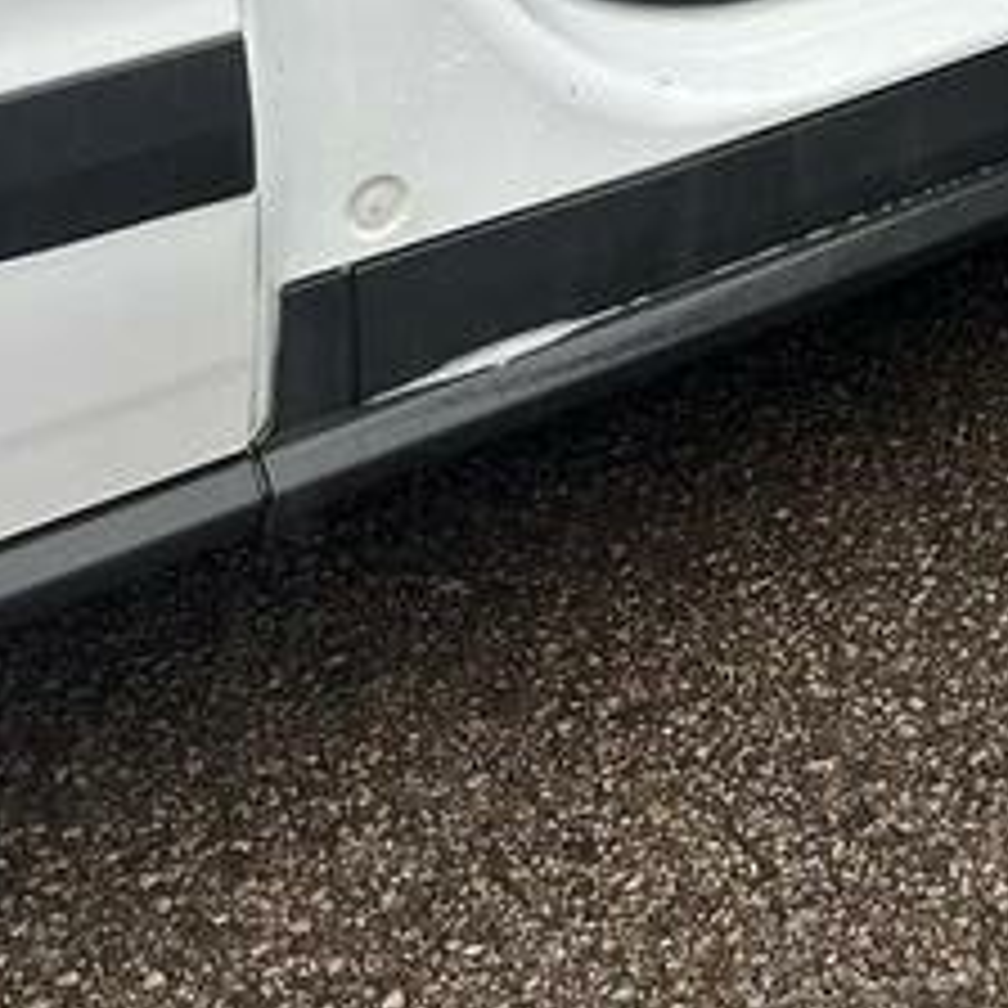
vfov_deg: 17.1
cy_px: -760
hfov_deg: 18.9
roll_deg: -1.1
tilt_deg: -15.6
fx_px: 2800
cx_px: 1328
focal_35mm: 85
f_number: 1.78
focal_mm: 6.86
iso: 64
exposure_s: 1/173
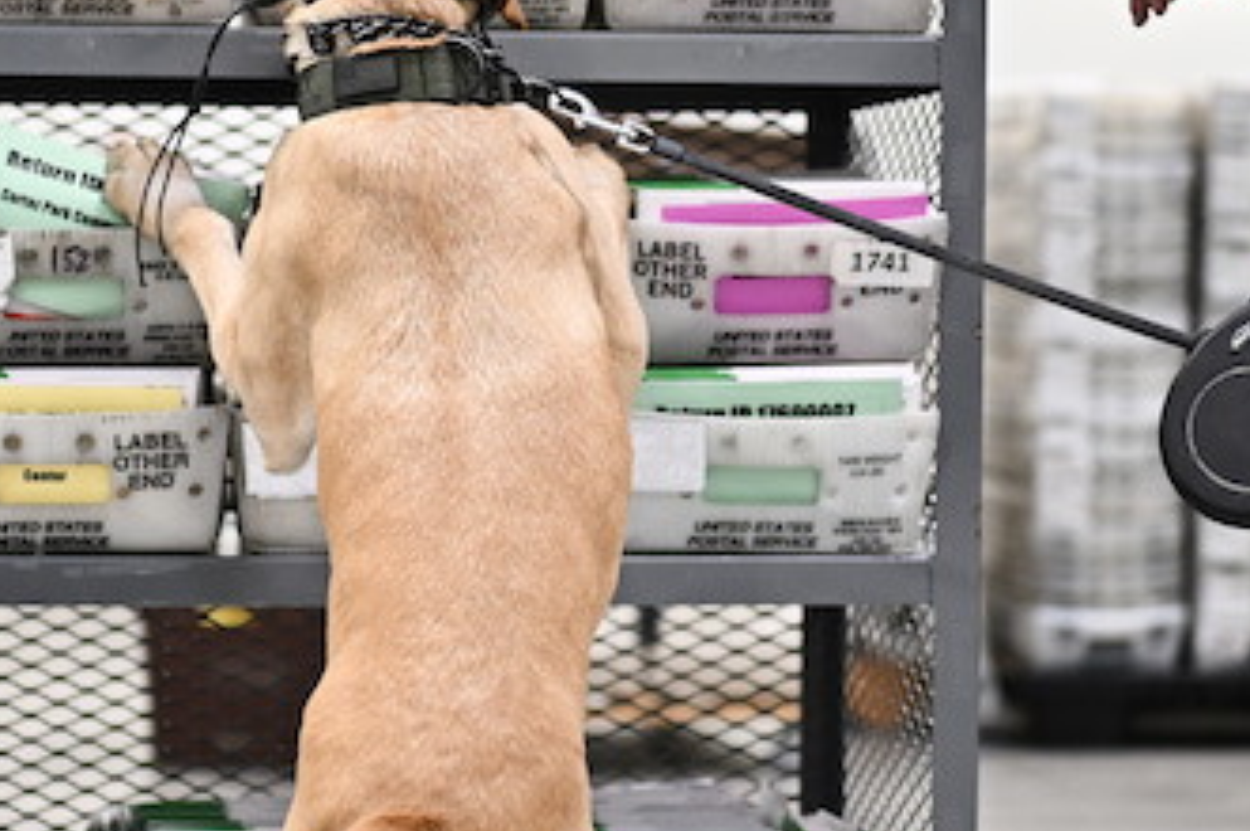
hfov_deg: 16.1
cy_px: 344
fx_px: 4405
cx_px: 476
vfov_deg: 10.8
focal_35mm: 127
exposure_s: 1/500
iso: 640
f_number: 1.2
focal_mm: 35
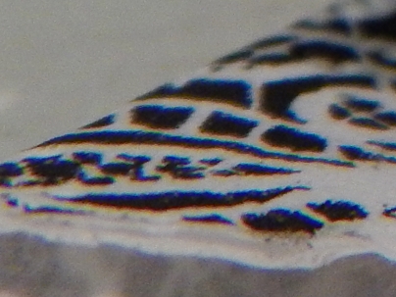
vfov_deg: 7.0
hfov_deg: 8.8
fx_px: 2219
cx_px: 1082
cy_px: -543
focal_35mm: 194
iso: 400
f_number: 3.3
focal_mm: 6.1
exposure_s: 1/8
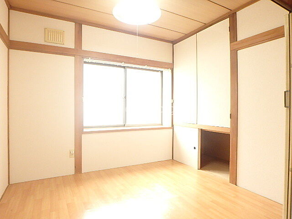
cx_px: 146
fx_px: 177
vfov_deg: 63.4
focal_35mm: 21
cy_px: 110
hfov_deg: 79.0
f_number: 3.5
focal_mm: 3.7
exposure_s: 1/30
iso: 320
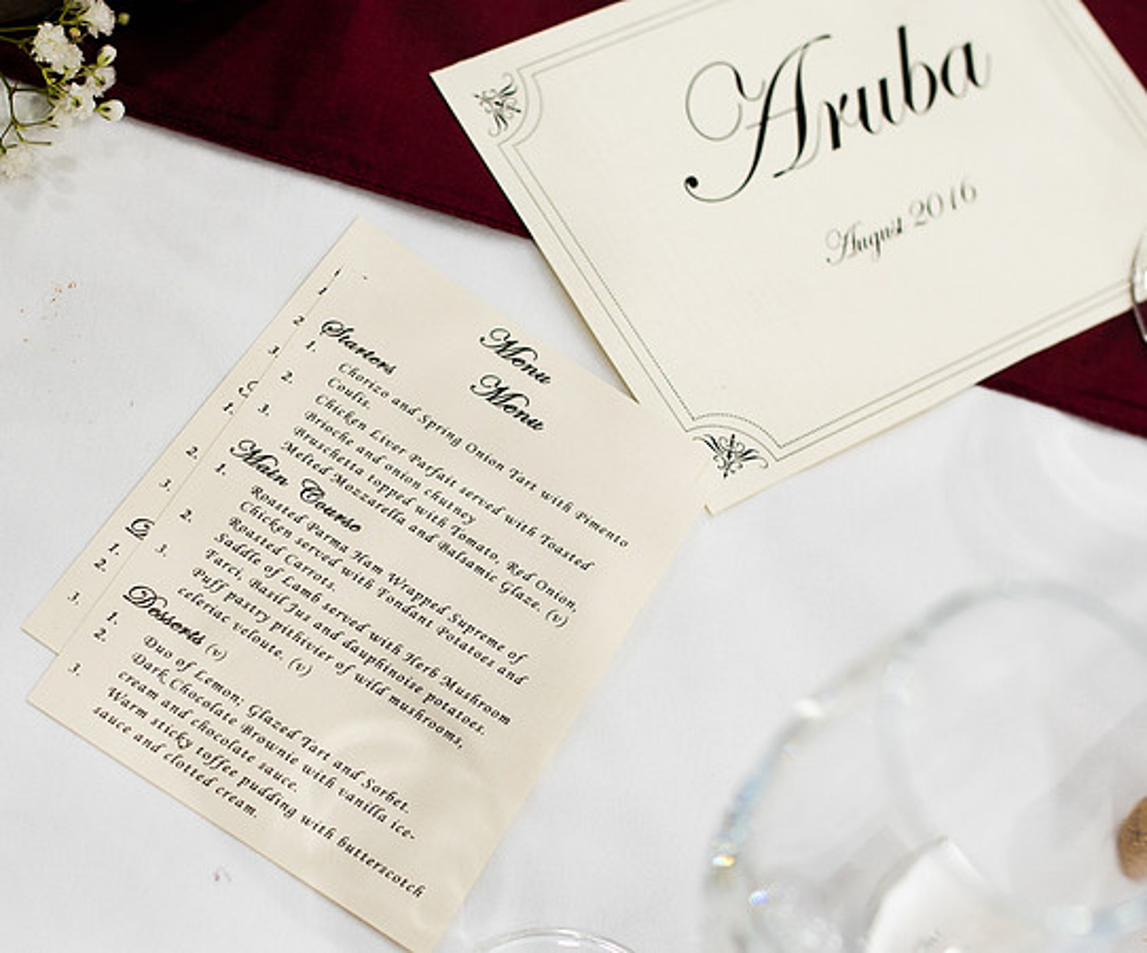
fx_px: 2473
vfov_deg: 21.7
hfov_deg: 25.9
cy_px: 621
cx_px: 365
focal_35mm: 72
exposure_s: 1/100
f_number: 4
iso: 320
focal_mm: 35
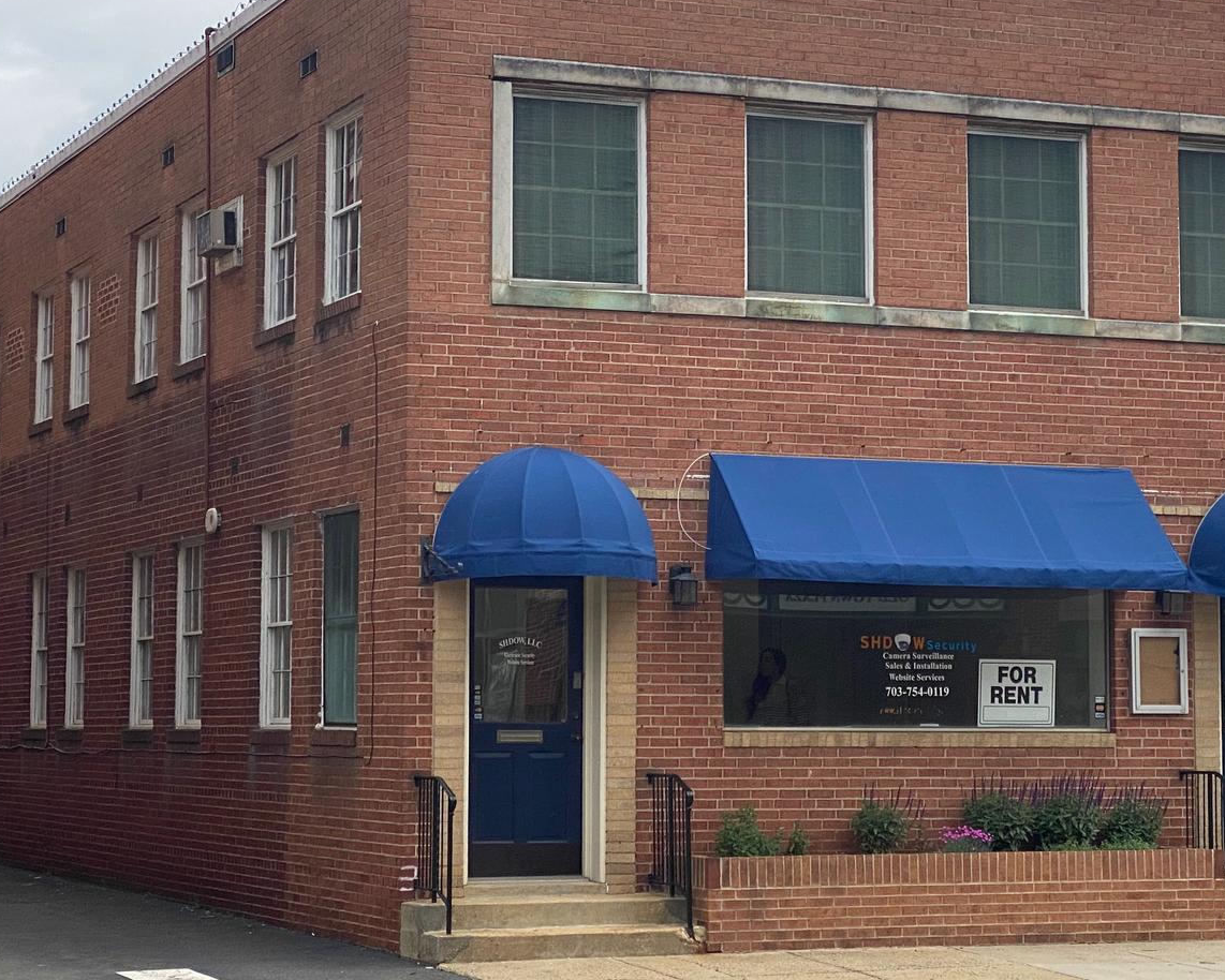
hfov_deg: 21.0
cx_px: 673
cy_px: 465
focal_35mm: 91
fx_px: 3300
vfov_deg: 16.9
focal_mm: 6
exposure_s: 1/2519
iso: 20
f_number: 2
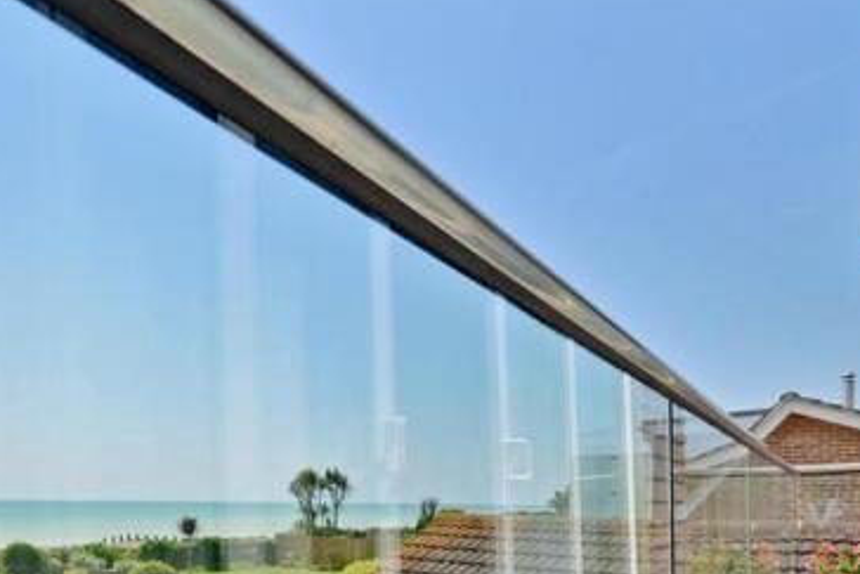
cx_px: 310
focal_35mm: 27
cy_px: 488
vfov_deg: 44.7
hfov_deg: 66.1
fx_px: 645
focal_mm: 10
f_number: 7.1
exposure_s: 1/1600
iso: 400
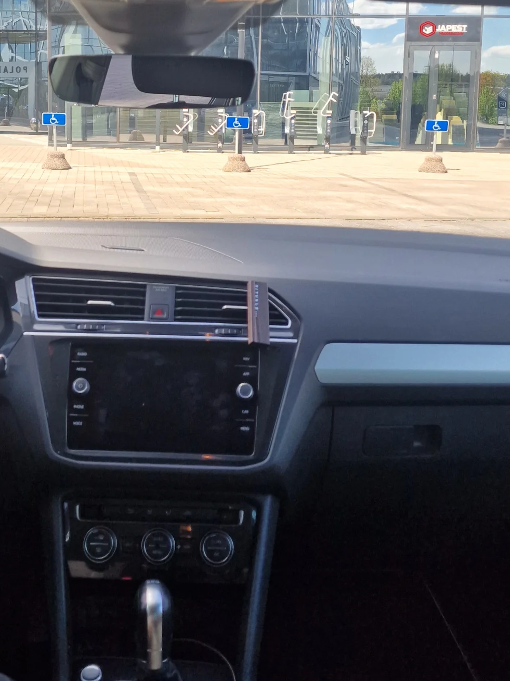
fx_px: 884
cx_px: 195
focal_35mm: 45
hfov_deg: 32.1
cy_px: 195
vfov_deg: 41.2
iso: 50
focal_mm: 6.4
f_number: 1.8
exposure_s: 1/180
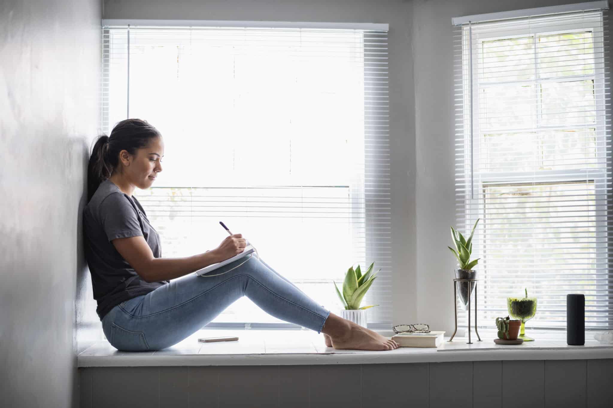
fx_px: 987
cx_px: 306
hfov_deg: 34.5
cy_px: 204
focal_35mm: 58
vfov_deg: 23.4
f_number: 2
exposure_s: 1/60
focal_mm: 58
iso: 800
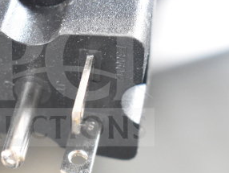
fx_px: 1119
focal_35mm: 169
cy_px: 82
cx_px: 64
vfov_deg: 8.8
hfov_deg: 11.7
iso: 5000
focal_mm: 55
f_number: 5.6
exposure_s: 1/100
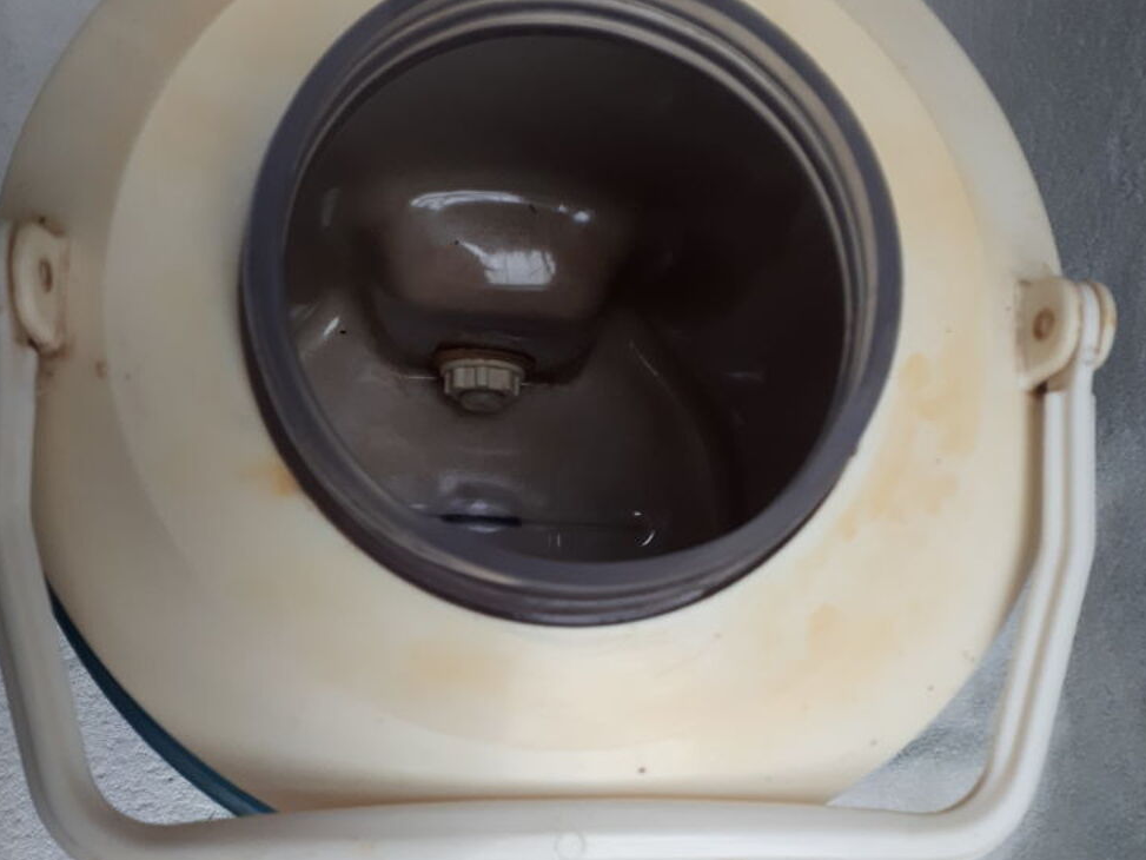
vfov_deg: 38.0
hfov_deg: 50.1
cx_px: 583
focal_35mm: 37
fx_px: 1225
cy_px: 616
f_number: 1.9
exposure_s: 1/33
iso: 100
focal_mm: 3.6
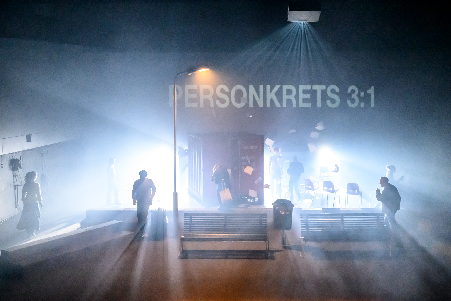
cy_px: 136
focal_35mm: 41
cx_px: 250
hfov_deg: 47.7
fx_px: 509
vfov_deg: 32.9
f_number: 4
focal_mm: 33.5
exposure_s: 1/100
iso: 16000
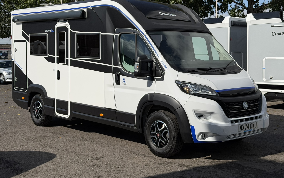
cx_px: 140
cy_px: 71
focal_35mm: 53
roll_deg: +0.7
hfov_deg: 38.2
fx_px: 410
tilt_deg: -3.1
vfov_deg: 24.4
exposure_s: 1/13333
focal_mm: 6.76
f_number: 1.78
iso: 64
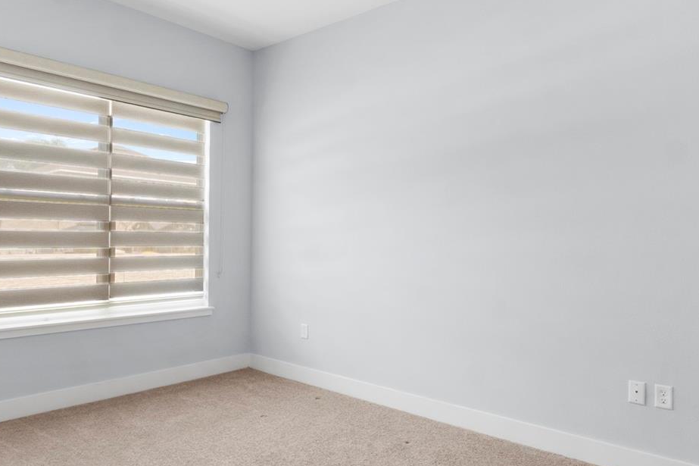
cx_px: 292
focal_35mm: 26
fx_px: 505
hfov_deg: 68.9
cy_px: 244
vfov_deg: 49.5
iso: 100
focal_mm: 10
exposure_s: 1/3
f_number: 9
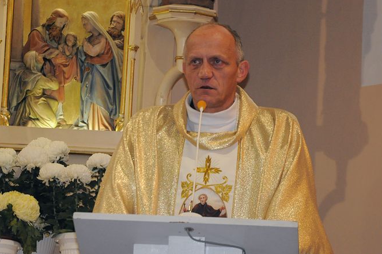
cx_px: 202
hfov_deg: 10.2
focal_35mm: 202
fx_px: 2139
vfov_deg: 6.8
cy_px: 121
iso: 1600
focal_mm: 105
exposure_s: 1/60
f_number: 5.6
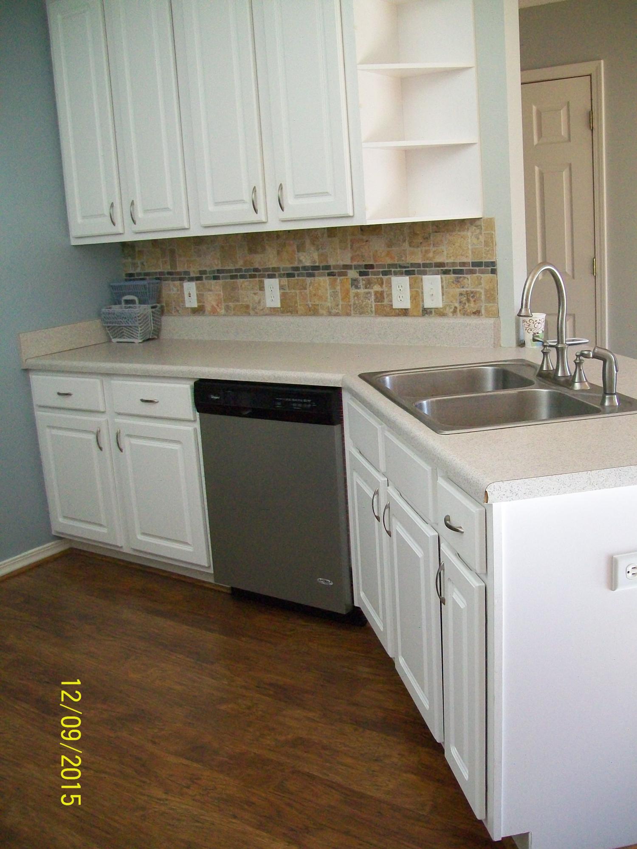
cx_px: 318
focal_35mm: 34
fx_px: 834
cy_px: 424
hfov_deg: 41.8
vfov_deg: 54.0
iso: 380
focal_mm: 6.1
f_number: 2.7
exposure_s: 1/125
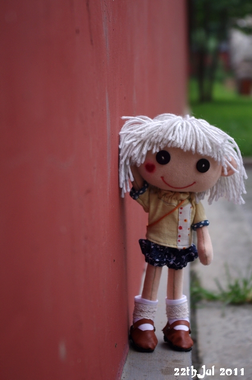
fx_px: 863
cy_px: 190
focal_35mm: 82
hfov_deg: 16.6
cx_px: 126
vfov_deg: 24.8
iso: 400
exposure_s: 1/250
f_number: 5.6
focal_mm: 55
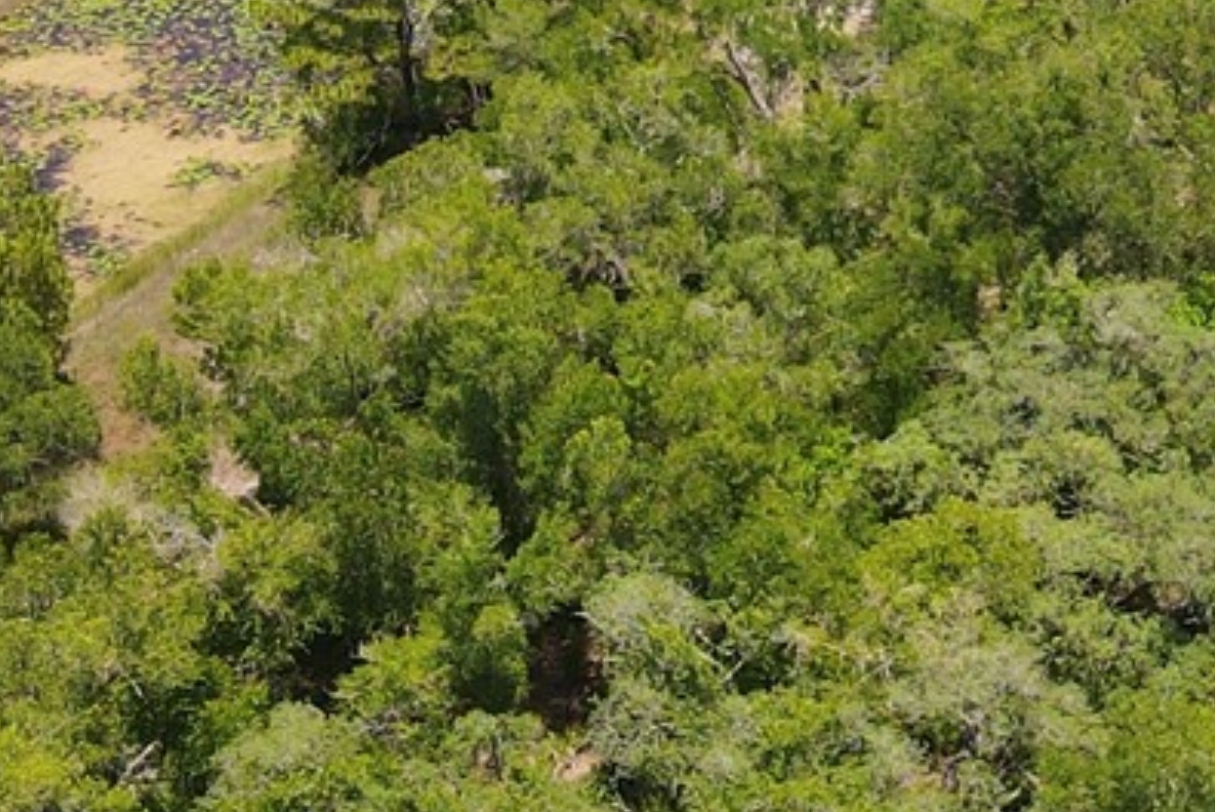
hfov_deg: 19.4
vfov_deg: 13.5
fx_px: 3411
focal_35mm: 101
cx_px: 1295
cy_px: 102
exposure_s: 1/400
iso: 100
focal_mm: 4.5
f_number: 2.8
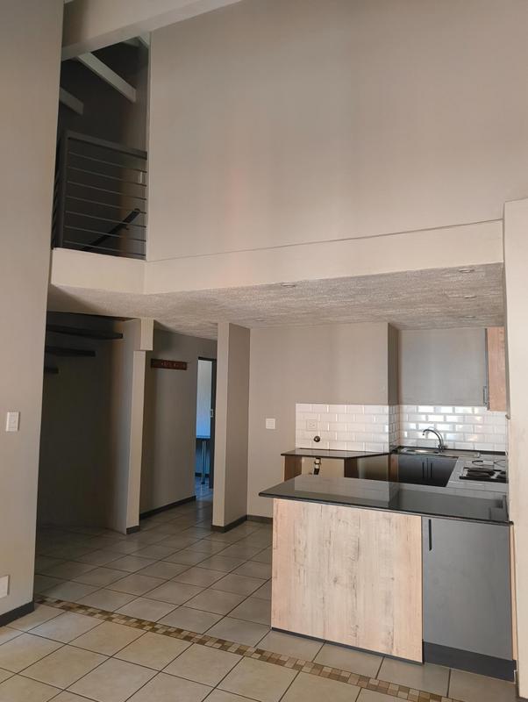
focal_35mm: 24
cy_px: 351
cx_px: 264
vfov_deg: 71.5
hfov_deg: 56.9
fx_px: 487
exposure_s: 1/50
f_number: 1.87
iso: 553
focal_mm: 5.56
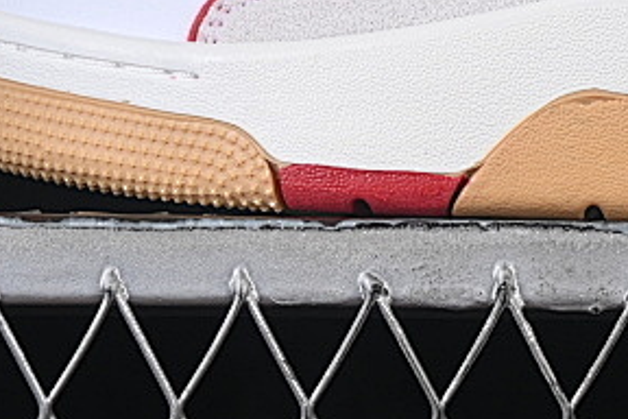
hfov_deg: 7.3
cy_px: -268
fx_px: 4902
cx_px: 693
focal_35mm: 281
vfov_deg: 4.8
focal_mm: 50
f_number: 8
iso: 160
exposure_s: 1/80
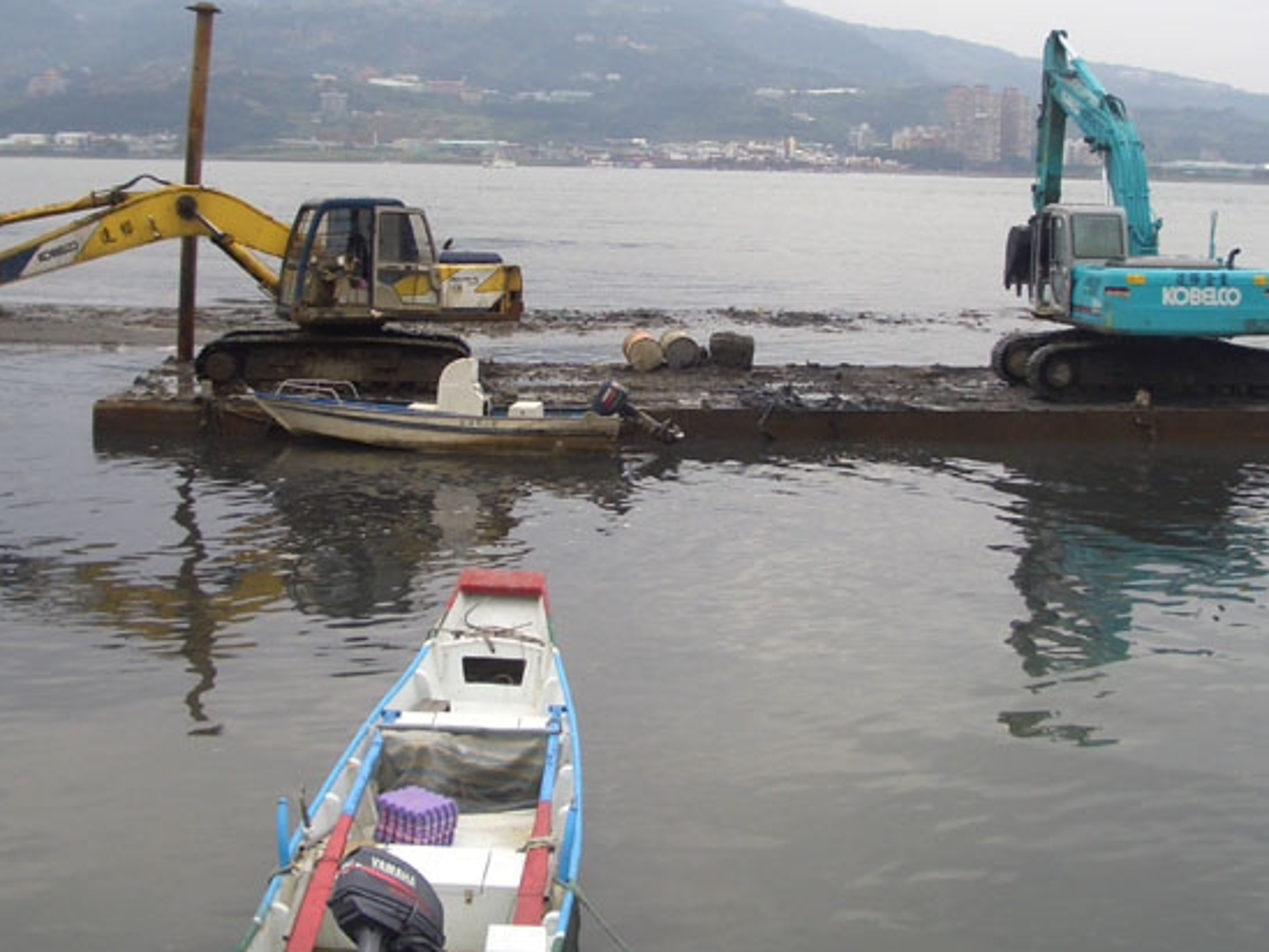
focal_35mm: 51
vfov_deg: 28.3
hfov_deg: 37.4
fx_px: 1870
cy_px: 280
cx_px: 698
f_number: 4.3
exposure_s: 1/200
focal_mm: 5.8
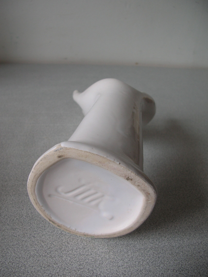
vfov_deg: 52.7
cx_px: 104
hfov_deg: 40.6
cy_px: 138
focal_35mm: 35
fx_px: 281
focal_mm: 5.8
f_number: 2.8
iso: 50
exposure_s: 1/11.1
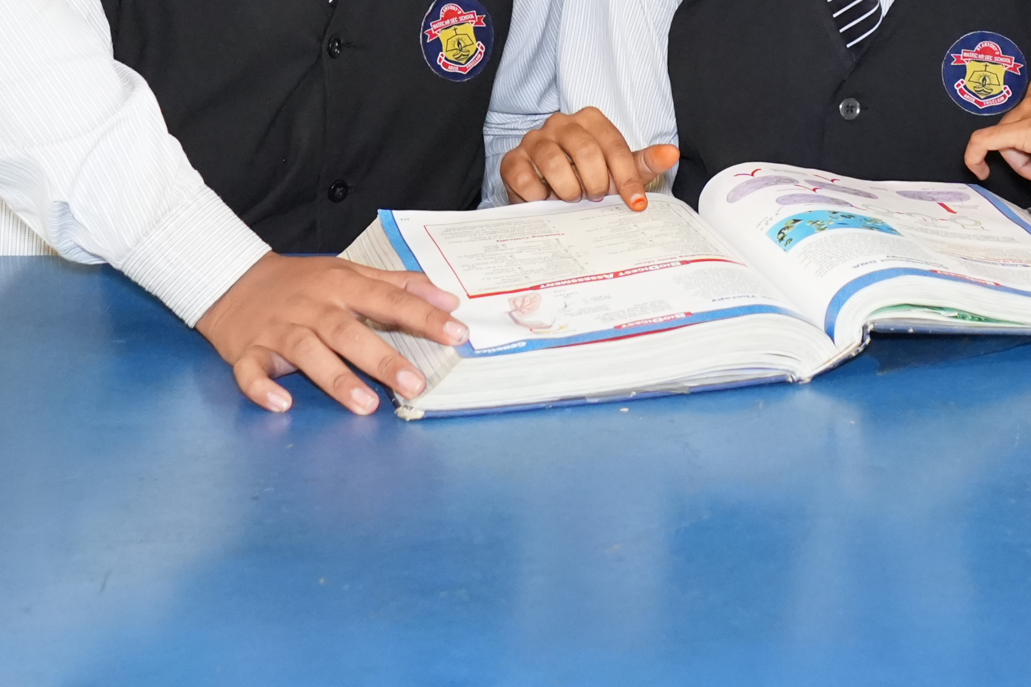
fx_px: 2921
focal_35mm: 102
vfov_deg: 12.8
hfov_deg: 19.8
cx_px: 809
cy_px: -327
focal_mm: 31
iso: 4000
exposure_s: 1/125
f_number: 5
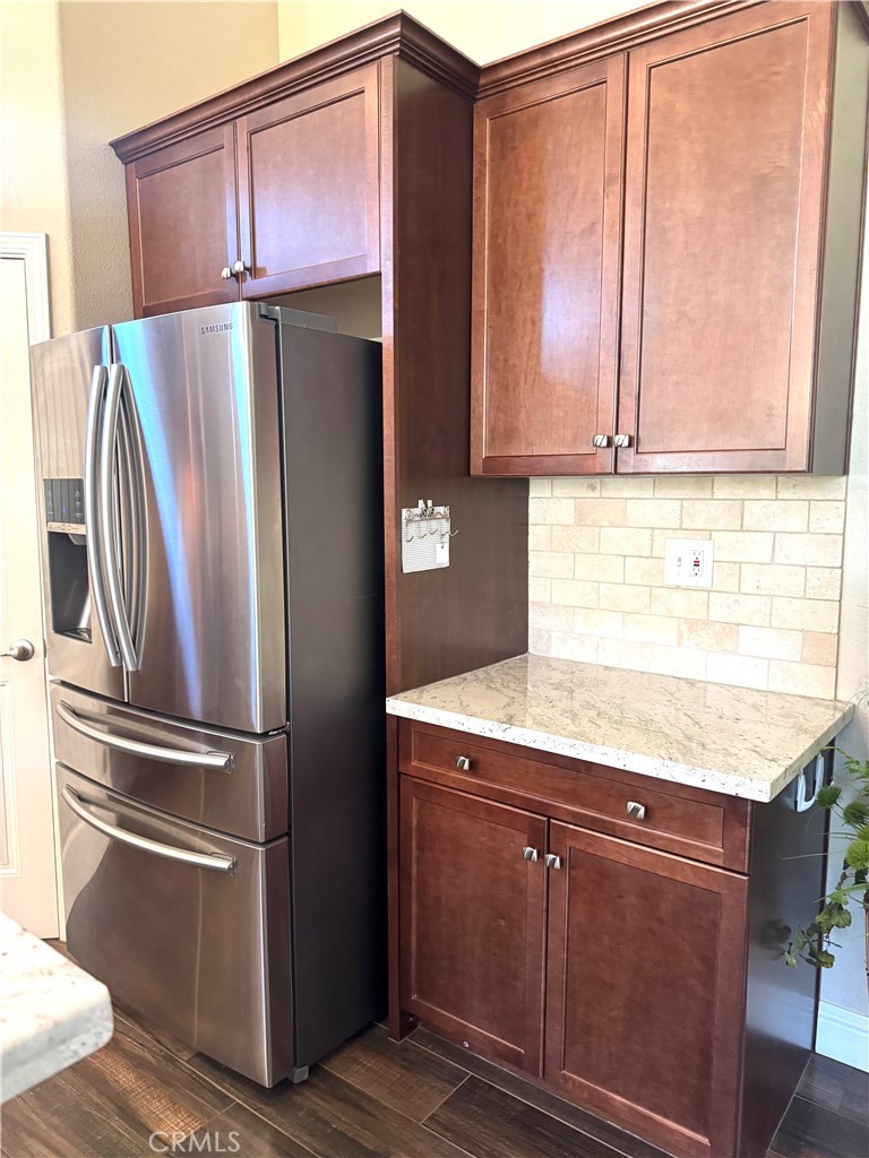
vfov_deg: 71.6
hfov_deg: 56.8
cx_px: 434
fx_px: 803
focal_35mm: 24
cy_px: 579
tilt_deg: -9.0
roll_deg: -0.7
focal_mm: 6.76
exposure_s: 1/60
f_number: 1.78
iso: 500
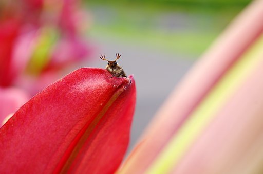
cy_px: 87
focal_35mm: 52
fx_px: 383
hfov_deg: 37.9
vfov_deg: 25.7
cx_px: 132
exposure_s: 1/160
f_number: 7.1
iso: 400
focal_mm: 35
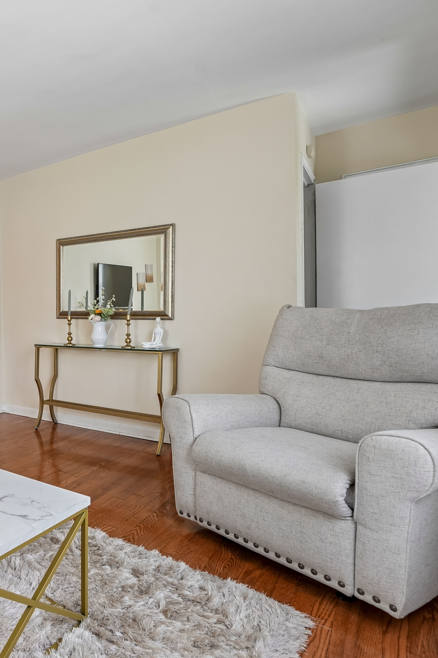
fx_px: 401
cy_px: 326
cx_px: -42
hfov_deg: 44.1
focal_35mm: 22
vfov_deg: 78.6
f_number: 7.1
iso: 250
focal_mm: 14
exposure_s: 1/6
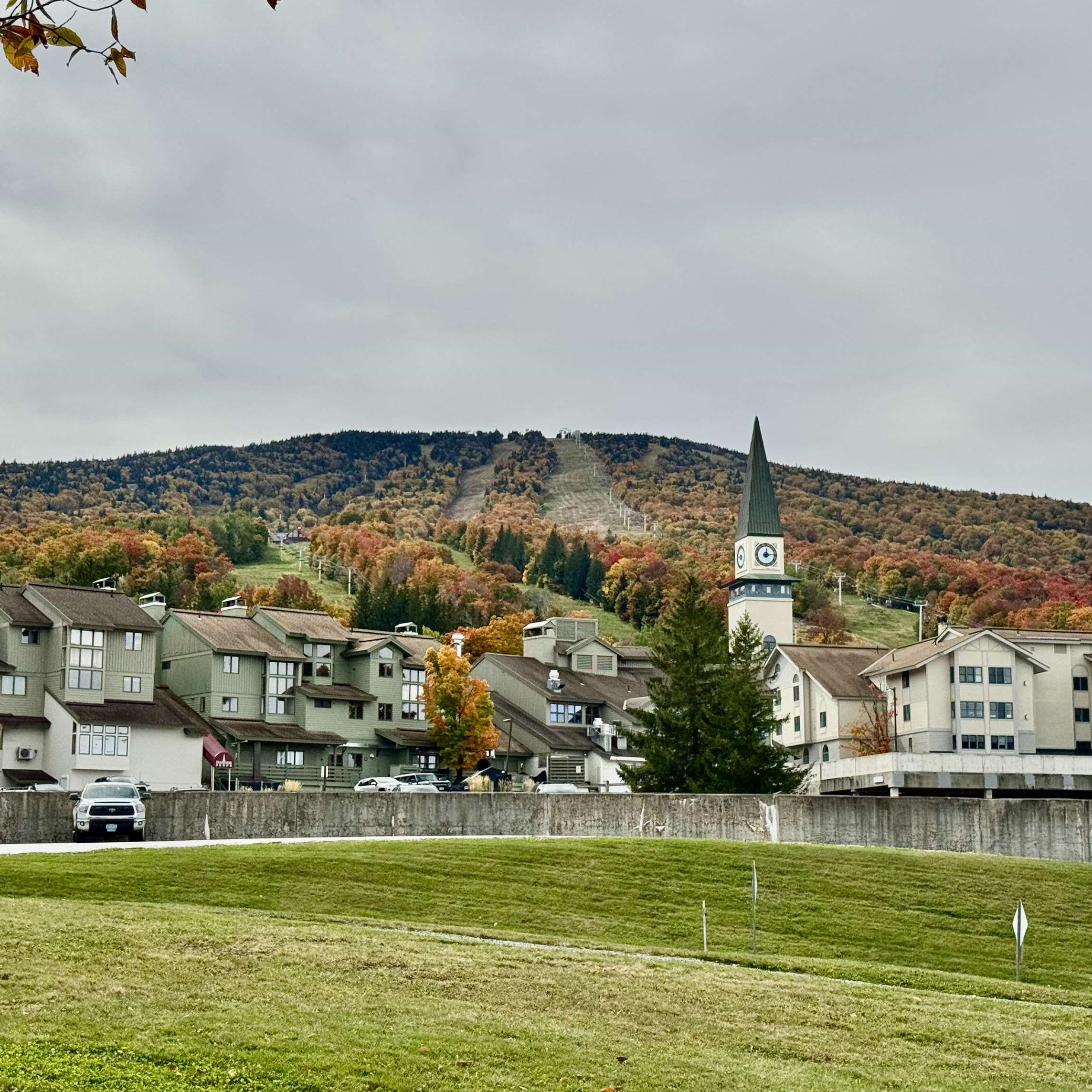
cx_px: 625
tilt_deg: +7.1
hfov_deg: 30.0
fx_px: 2034
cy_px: 544
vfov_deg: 30.0
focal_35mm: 57
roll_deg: -0.5
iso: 80
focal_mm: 6.76
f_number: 1.78
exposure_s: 1/15385
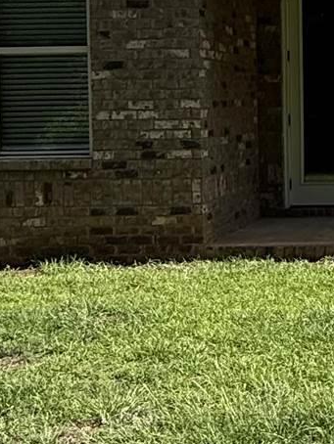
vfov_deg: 27.1
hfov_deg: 18.5
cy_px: 121
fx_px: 913
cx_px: 497
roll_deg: +0.8
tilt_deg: -0.4
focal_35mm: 71
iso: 50
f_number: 2.2
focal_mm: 2.22
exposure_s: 1/1105
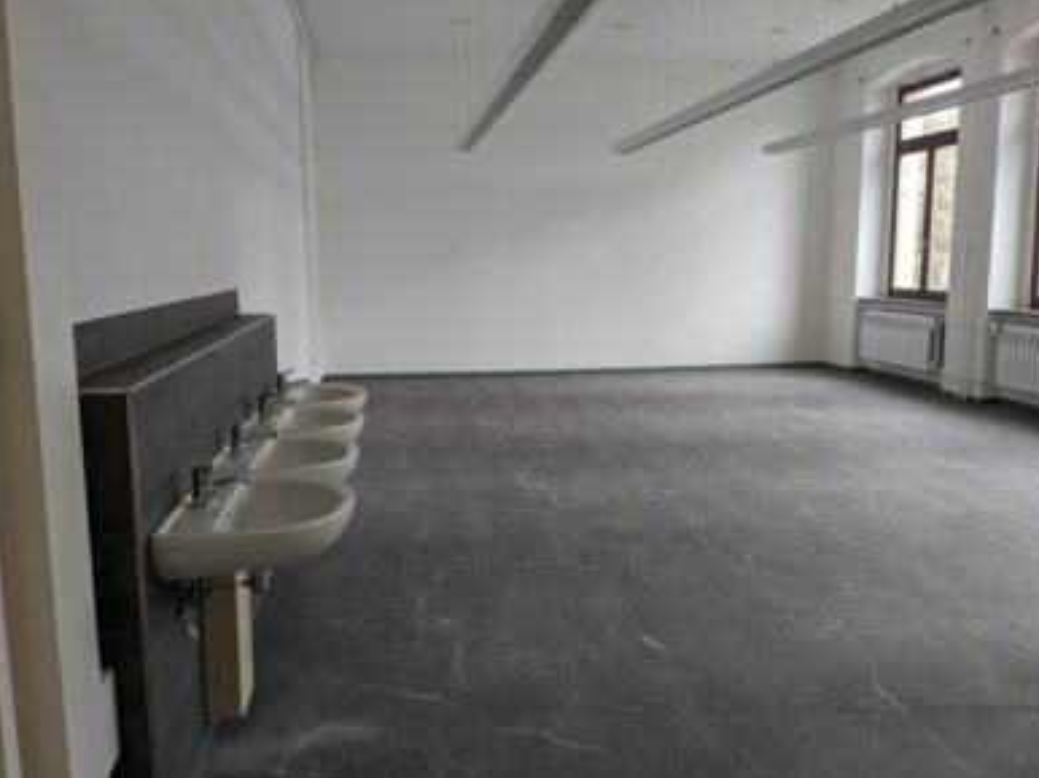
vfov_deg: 49.7
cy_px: 377
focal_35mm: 28
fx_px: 840
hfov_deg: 63.5
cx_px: 514
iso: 56
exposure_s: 1/50
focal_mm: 4.38
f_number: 1.73
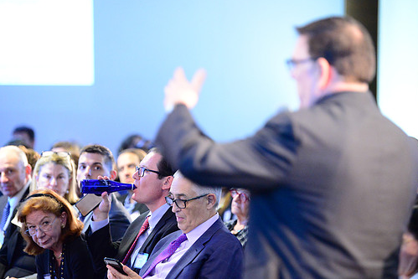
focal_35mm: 186
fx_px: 2160
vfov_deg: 7.4
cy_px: 143
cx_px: 195
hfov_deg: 11.1
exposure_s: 1/60
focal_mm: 160
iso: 6400
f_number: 2.8
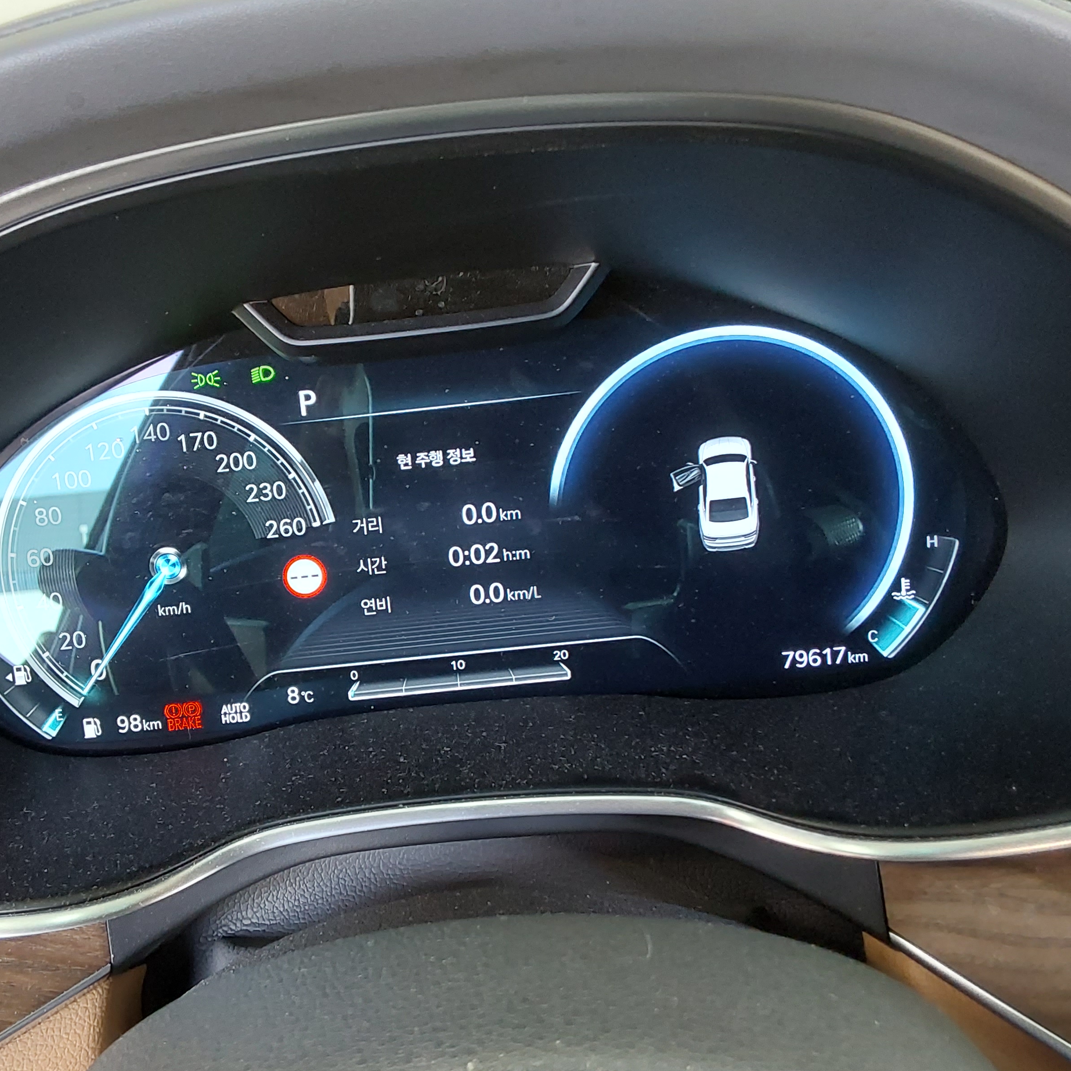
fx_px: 1190
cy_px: 547
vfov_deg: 48.4
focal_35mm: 34
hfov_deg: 47.9
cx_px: 381
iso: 320
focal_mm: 2.91
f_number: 1.9
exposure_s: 1/40
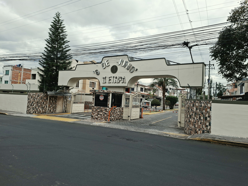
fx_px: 165
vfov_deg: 58.9
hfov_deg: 73.9
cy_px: 93
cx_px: 124
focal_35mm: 23
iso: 50
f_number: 1.8
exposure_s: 1/2500
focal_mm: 5.54
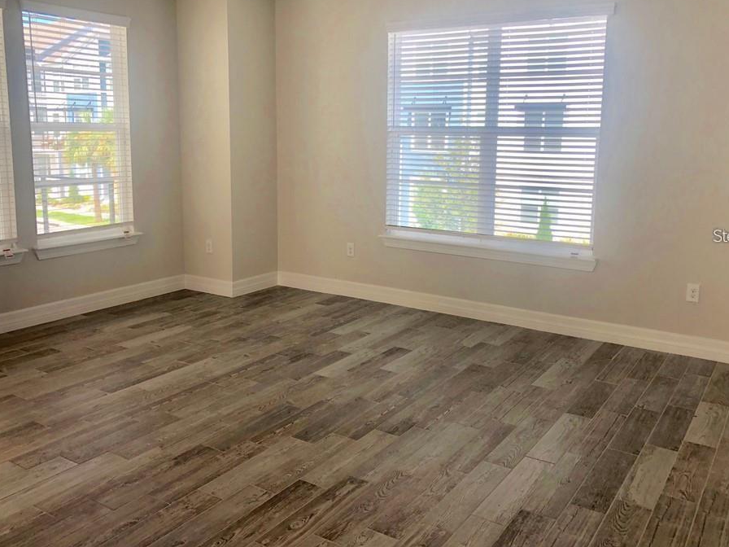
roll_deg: -1.6
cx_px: 373
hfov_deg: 56.8
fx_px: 674
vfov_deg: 44.1
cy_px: 235
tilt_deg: -10.6
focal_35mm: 32
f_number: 1.8
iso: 20
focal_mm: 3.99
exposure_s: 1/120
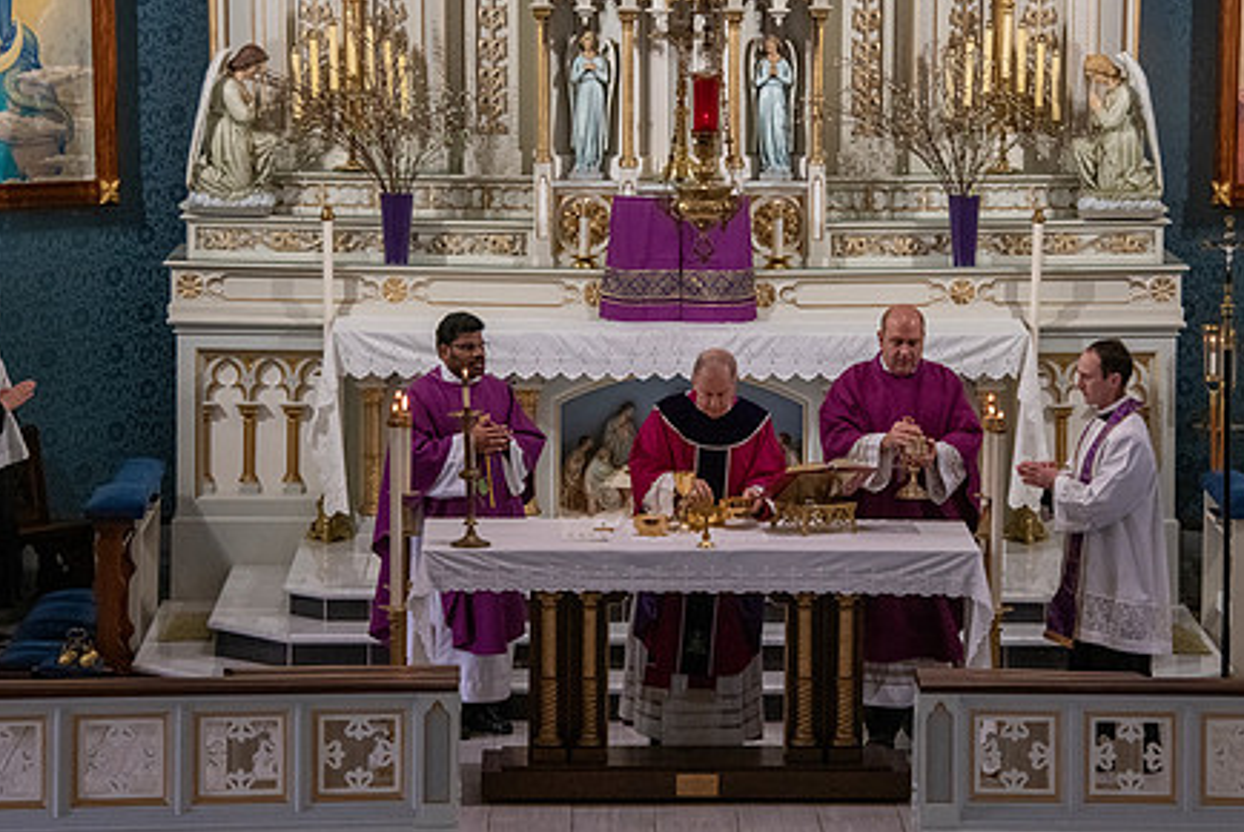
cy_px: 386
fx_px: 5636
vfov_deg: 8.4
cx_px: 762
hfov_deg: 12.6
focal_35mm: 163
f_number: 9
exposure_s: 1/100
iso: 4000
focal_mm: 122
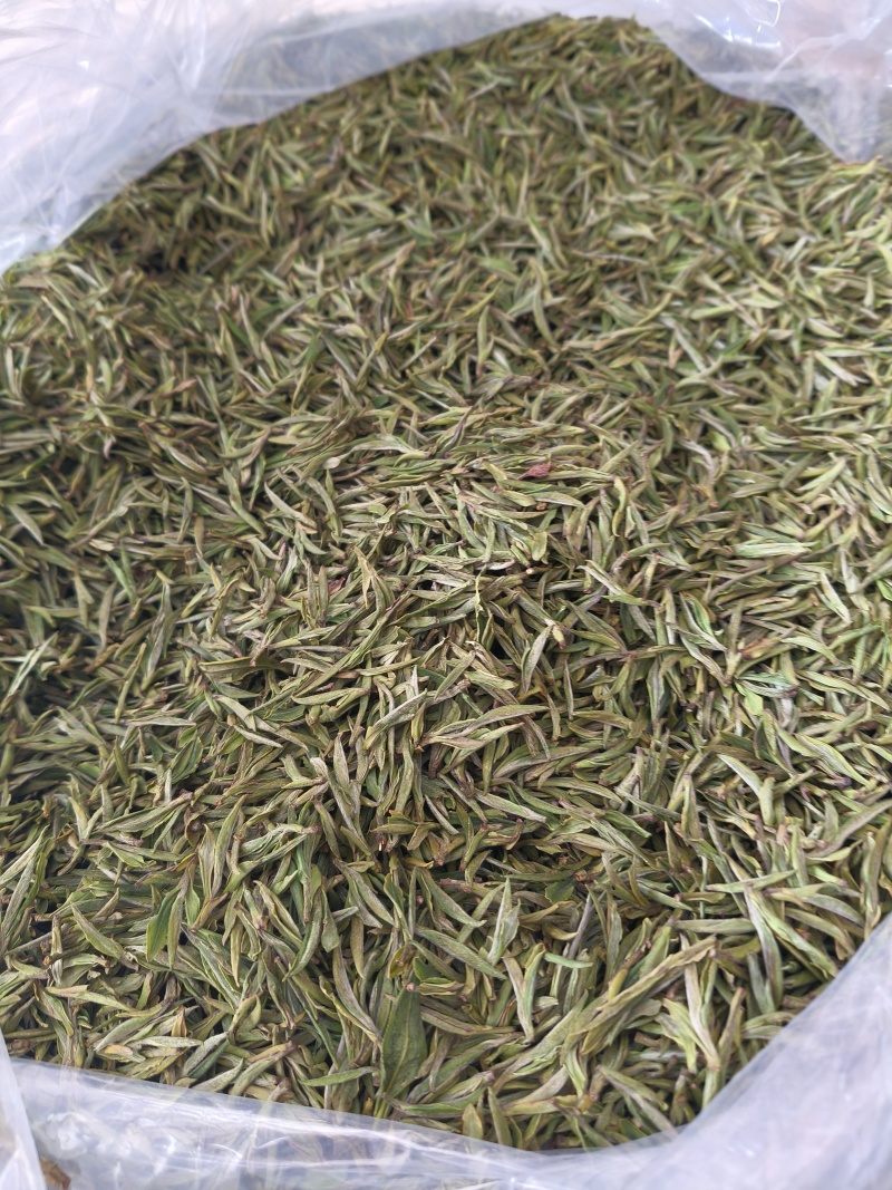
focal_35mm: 26
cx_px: 446
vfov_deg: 67.3
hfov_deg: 53.1
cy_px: 595
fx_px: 893
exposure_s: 1/101
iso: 80
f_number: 1.8
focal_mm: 4.84
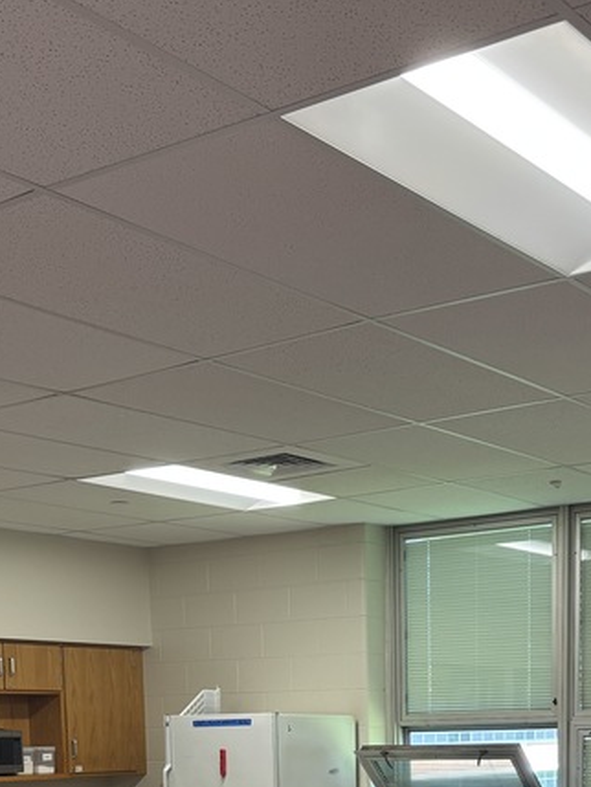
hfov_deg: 23.6
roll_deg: +0.0
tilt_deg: -7.7
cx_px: 341
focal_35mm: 62
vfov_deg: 27.9
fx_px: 1411
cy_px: 903
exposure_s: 1/120
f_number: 1.6
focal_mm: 5.96
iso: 100
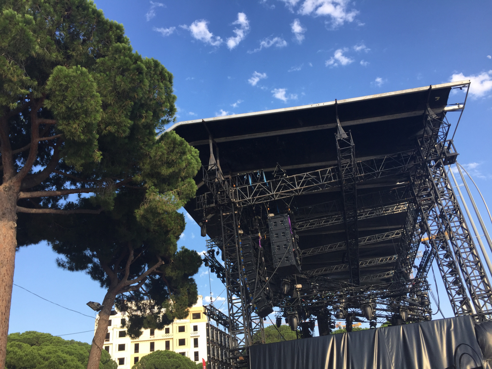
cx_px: 246
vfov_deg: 48.2
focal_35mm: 29
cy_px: 184
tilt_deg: +29.8
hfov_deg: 61.7
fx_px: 412
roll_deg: +5.0
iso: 32
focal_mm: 4.15
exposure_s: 1/590
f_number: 2.2
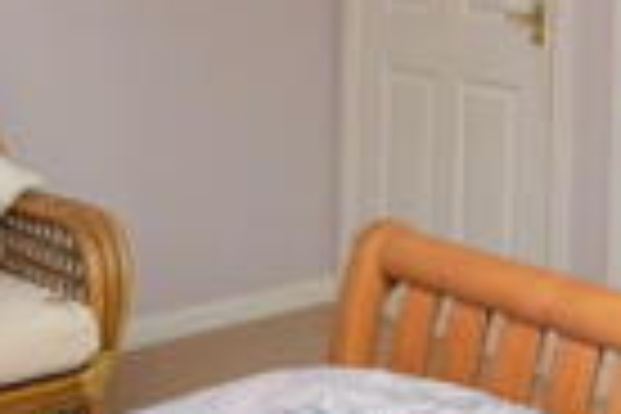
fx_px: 1225
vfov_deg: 18.2
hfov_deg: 27.4
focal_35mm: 71
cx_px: 567
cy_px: -83
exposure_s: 1/125
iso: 800
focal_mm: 10
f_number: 5.6
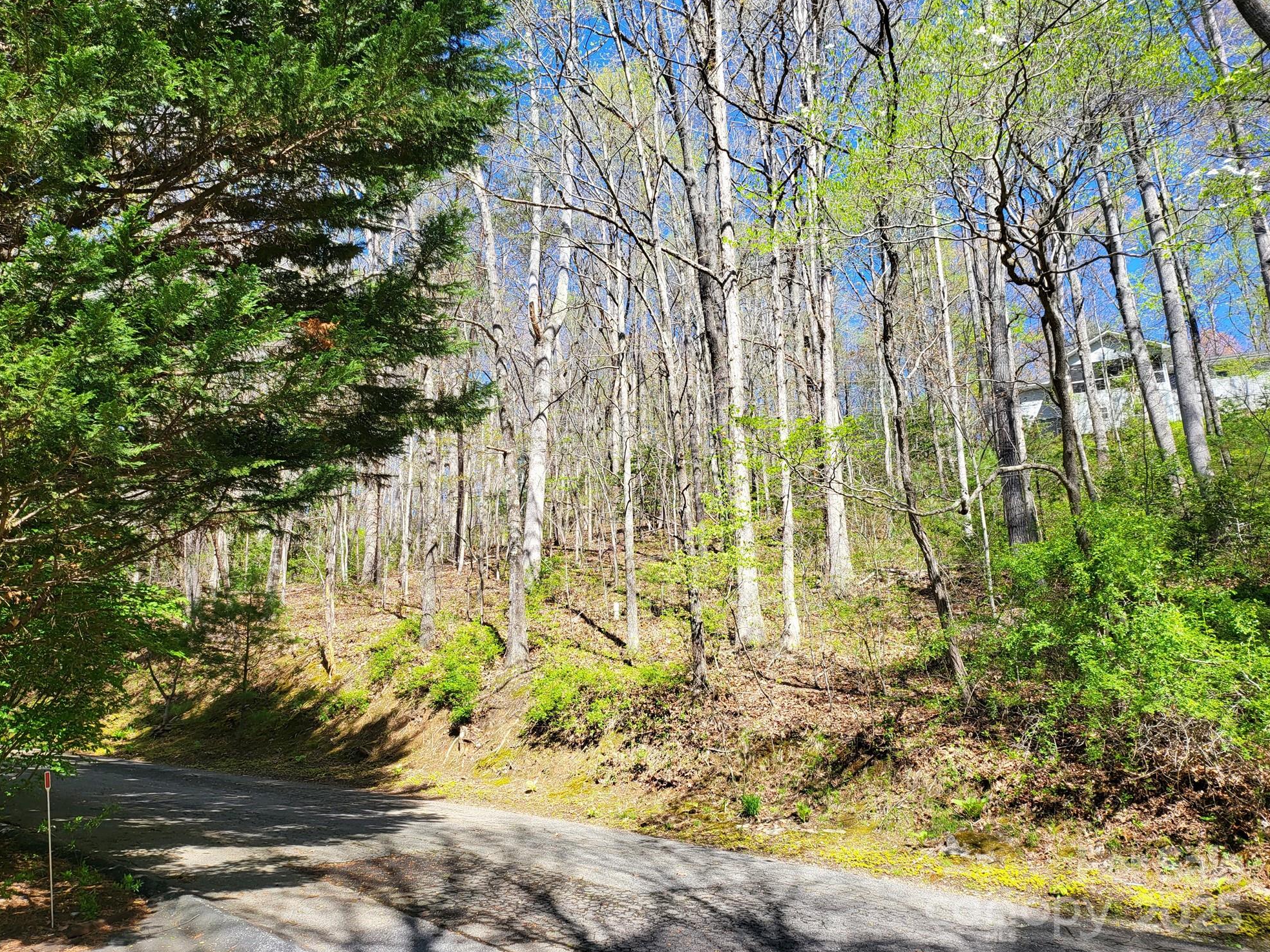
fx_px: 917
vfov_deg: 54.9
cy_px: 472
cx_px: 629
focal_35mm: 25
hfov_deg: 69.4
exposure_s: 1/790
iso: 40
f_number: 1.8
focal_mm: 5
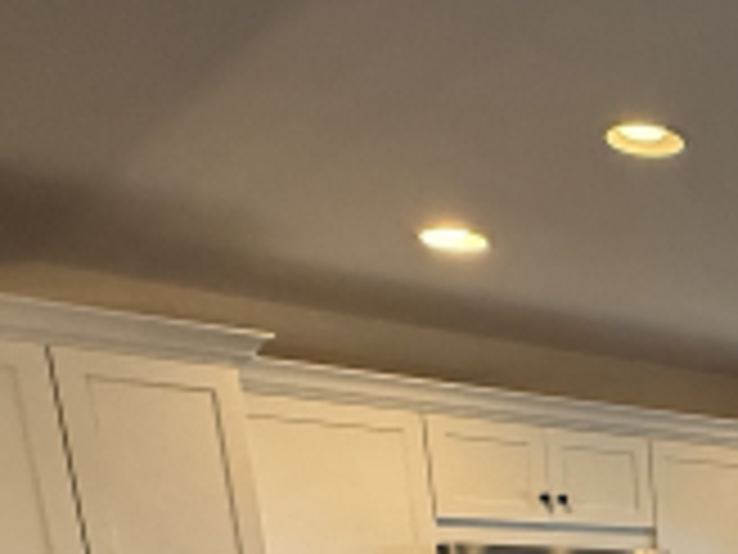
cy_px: 923
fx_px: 1215
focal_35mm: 57
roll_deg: +0.9
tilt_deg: -13.3
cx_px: 1015
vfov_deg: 20.3
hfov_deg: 27.0
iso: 500
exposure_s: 1/120
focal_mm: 2.22
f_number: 2.2
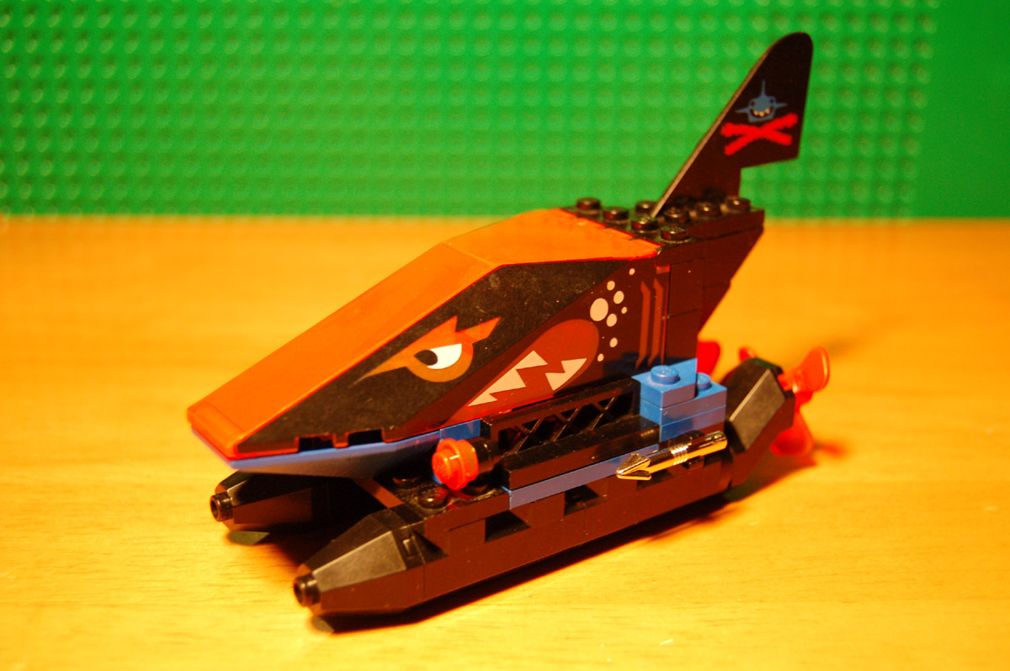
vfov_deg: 29.8
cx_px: 505
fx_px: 1261
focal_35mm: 45
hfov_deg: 43.6
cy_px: 336
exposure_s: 1/25
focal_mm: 30
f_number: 4.2
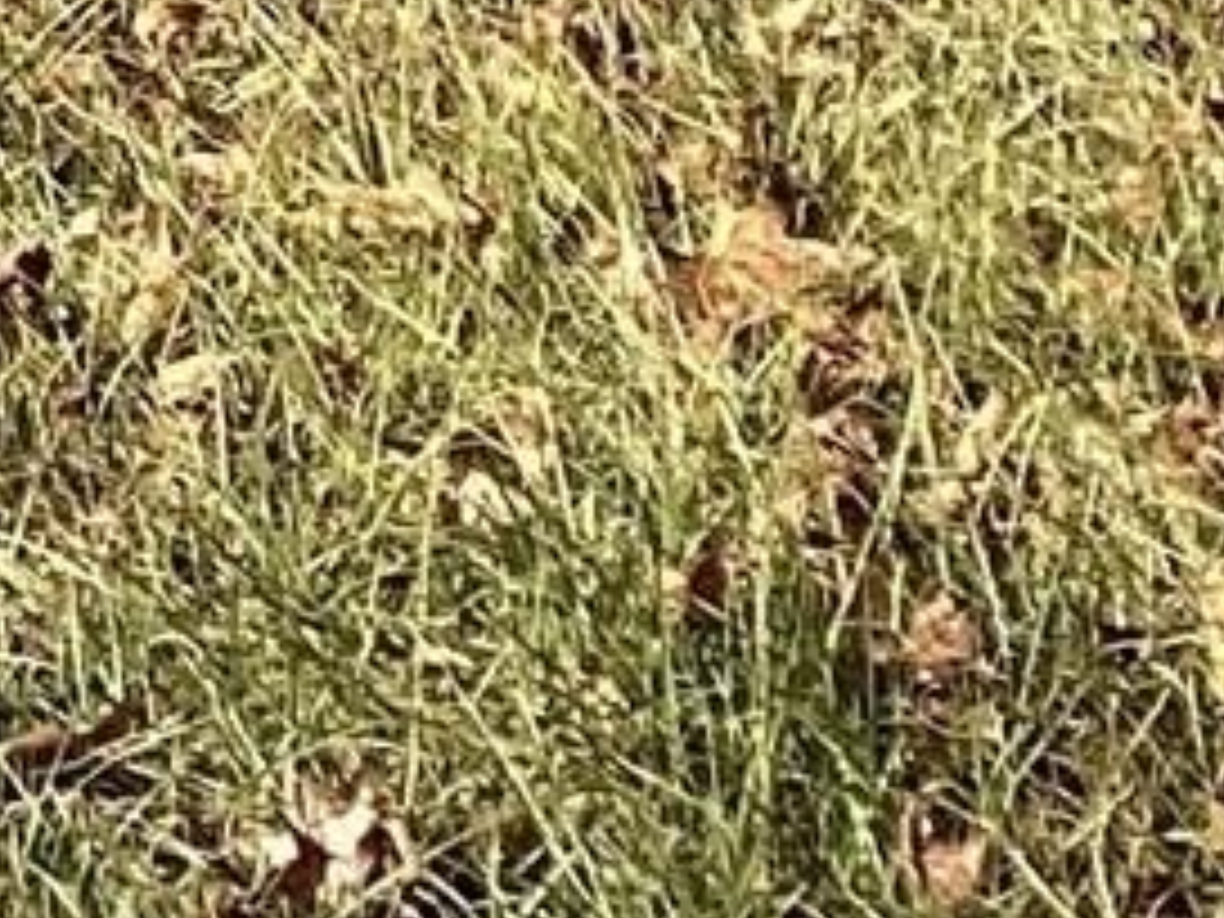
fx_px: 8239
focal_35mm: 233
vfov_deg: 5.9
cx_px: -2781
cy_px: -2016
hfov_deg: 7.3
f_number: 2.4
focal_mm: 3.3
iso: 25
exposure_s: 1/652
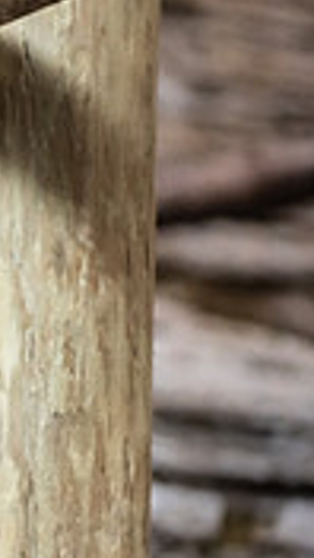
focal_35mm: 554
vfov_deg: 3.9
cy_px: 360
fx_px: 8200
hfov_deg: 2.2
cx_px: -577
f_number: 2.8
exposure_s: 1/160
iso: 1000
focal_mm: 160
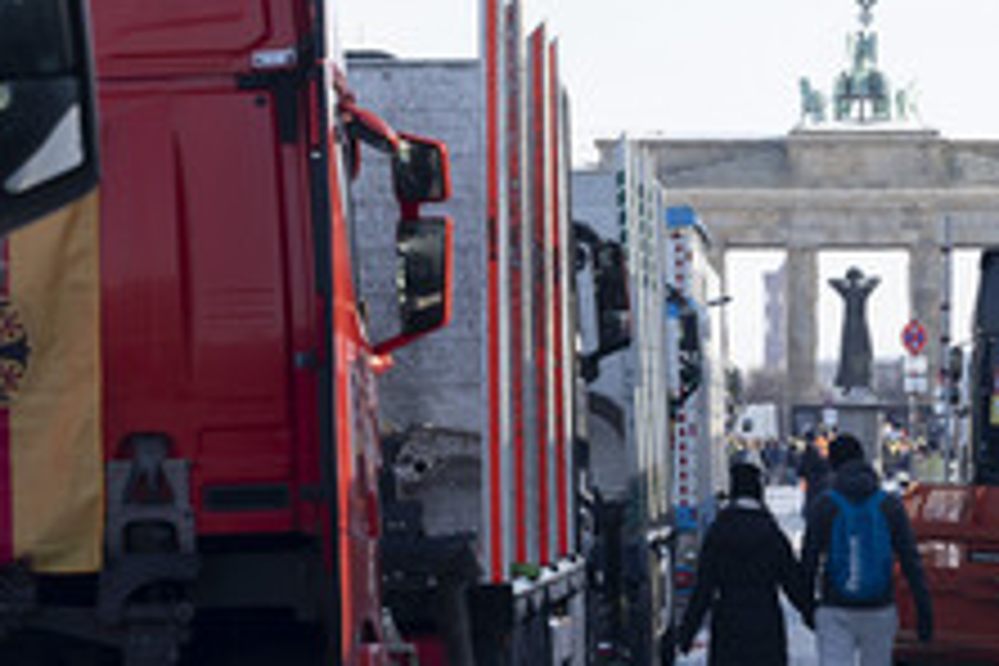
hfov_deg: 9.6
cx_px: 821
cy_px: 518
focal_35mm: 213
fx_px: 5910
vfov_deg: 6.4
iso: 125
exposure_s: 1/160
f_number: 5
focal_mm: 70
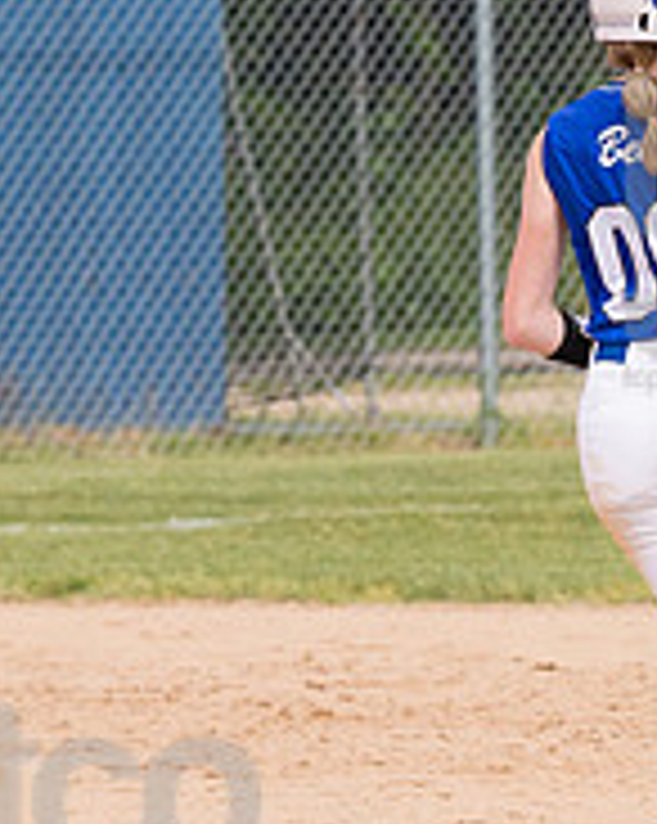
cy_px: 234
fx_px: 21741
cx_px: 760
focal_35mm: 893
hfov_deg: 1.7
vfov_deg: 2.2
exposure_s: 1/1600
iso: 320
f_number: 5.6
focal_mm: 200
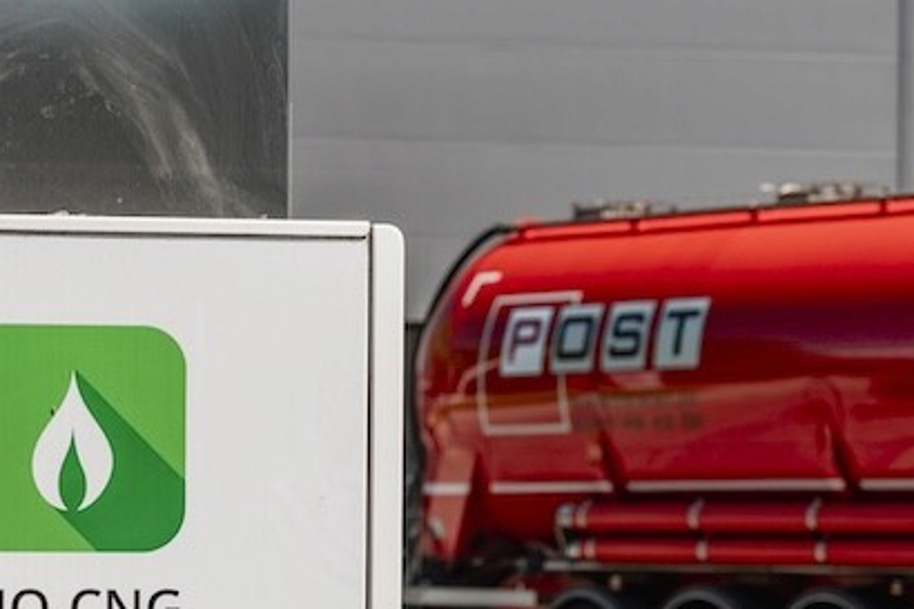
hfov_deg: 11.5
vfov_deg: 7.7
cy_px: 464
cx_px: 568
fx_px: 4517
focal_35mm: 178
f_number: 6.3
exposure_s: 1/125
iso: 100
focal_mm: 57
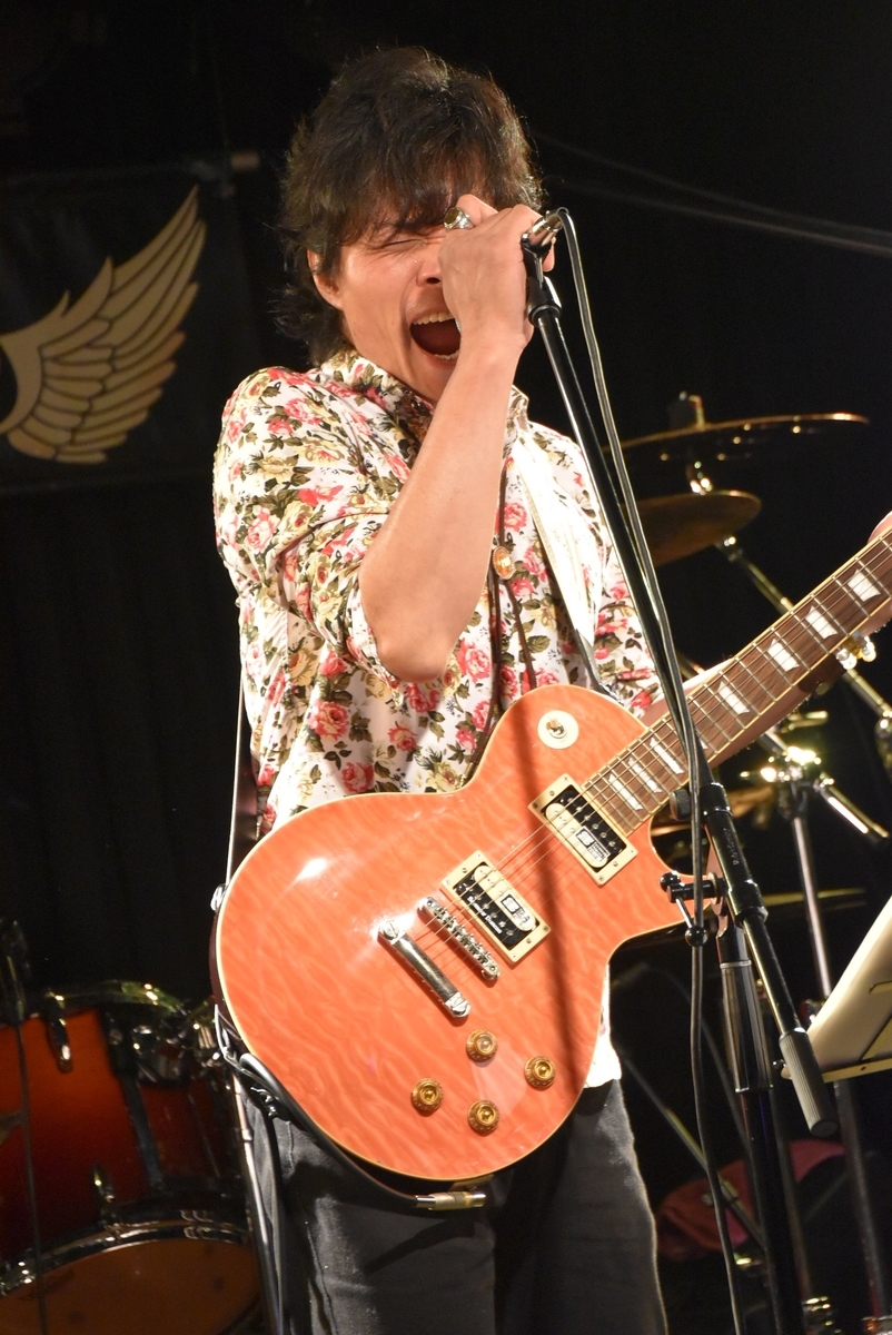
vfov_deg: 15.9
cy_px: 668
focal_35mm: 129
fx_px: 4786
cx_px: 446
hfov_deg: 10.6
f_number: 5.6
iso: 4000
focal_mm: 86
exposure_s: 1/60
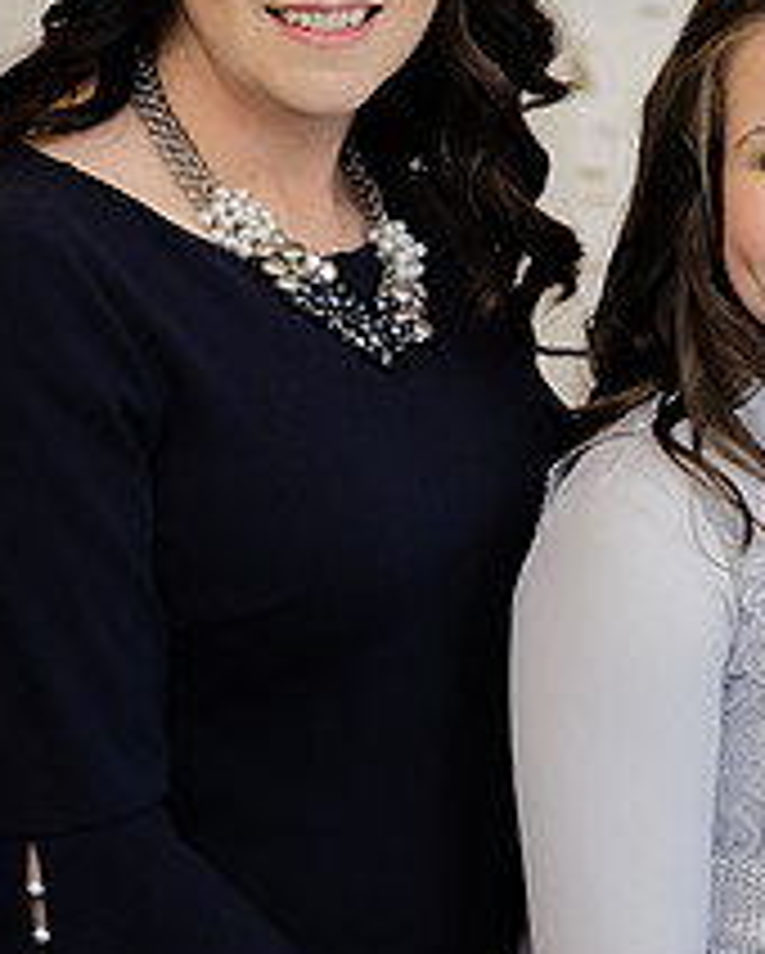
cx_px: 855
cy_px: 232
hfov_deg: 12.3
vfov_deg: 15.6
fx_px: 3476
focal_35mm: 123
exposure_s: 1/180
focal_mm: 32
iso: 640
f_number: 1.8
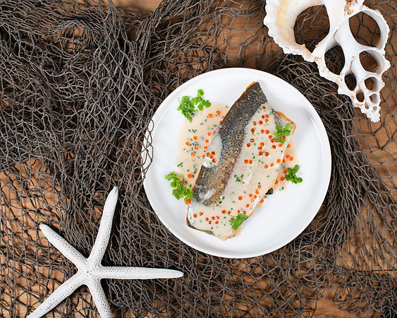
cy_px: 144
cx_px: 240
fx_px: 725
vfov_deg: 24.7
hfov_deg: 30.5
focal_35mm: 62
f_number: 8
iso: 200
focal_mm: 50
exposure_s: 1/200
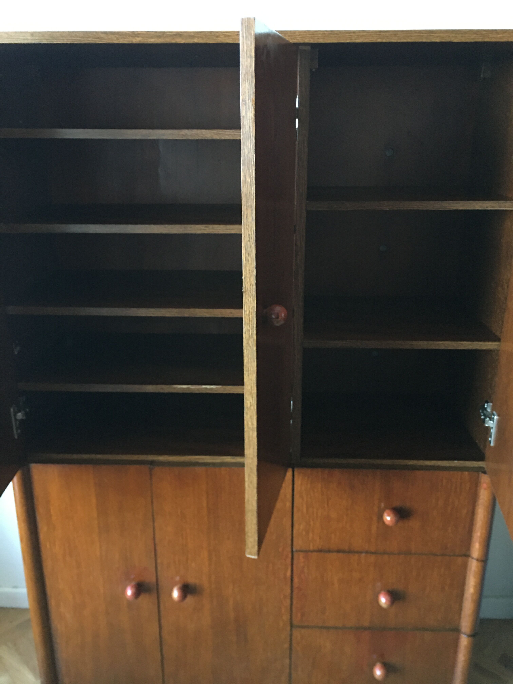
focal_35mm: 29
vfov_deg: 61.7
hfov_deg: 48.2
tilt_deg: -16.6
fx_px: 573
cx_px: 256
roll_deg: +0.2
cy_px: 342
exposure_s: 1/10
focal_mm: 4.15
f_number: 2.2
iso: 80
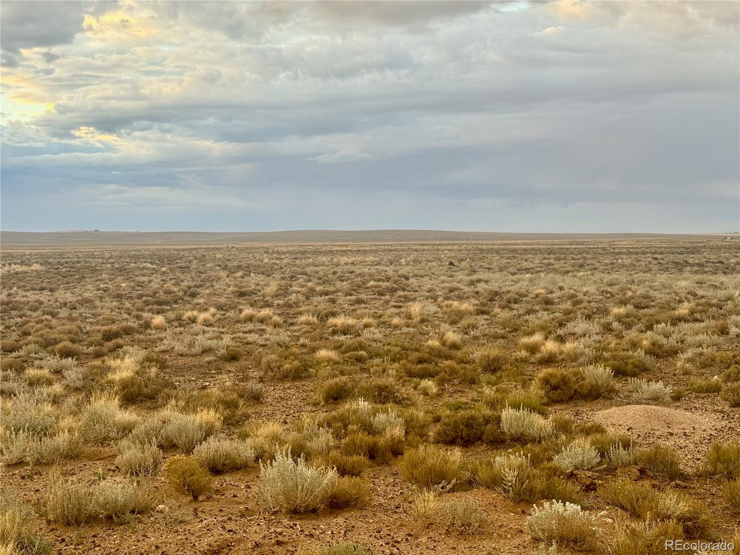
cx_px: 370
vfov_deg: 30.3
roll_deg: -0.2
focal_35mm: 48
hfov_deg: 39.7
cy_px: 278
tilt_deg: -3.5
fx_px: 1026
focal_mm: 6.76
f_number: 1.78
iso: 64
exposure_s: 1/215
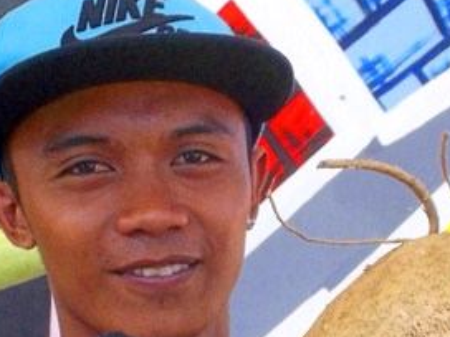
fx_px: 923
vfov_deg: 19.9
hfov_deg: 26.4
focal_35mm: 71
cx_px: 410
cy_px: 360
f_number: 3.3
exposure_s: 1/200
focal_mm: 4.1
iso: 80
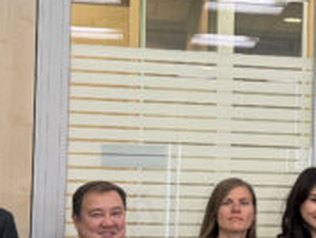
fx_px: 1024
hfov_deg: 16.8
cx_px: 371
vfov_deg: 13.2
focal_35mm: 112
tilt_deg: +2.4
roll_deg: -1.2
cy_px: 161
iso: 100
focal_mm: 6.76
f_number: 1.78
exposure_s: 1/50
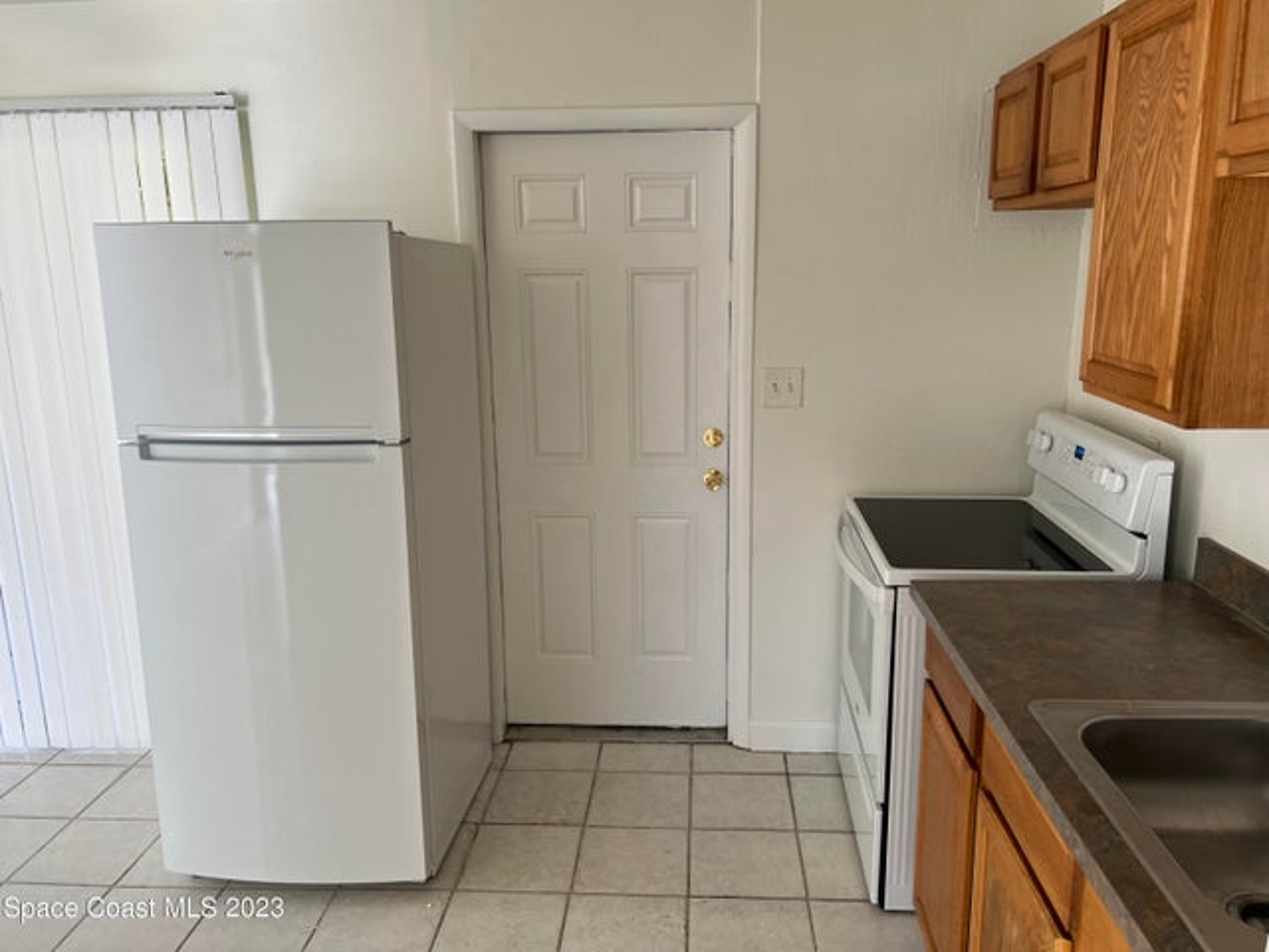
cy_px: 476
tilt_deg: -11.7
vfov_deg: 53.1
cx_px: 634
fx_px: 953
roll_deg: -0.5
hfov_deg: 67.3
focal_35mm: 26
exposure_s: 1/121
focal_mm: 5.7
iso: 80
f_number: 1.5
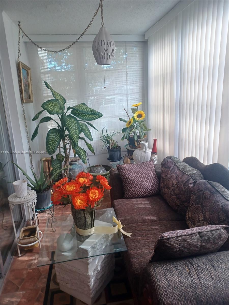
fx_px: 221
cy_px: 152
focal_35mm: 25
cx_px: 114
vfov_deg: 69.4
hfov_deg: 54.9
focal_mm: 4.6
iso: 125
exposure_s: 1/60
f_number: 1.8
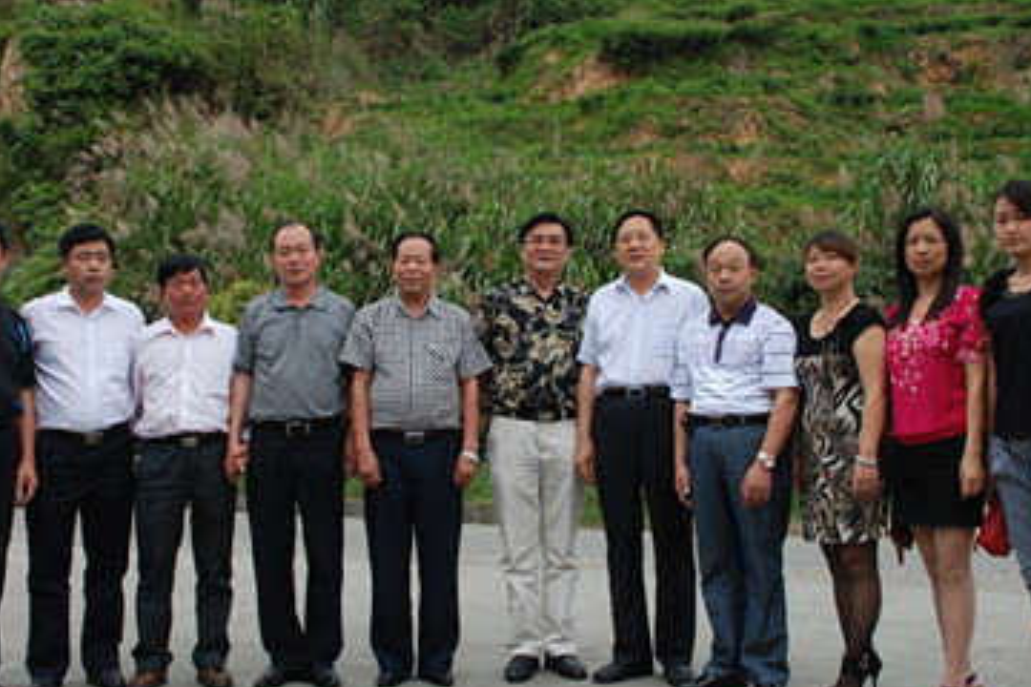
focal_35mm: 50
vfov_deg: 27.0
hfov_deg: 39.6
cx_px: 521
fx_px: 1432
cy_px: 338
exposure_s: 1/125
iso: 200
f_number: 5.6
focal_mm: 24
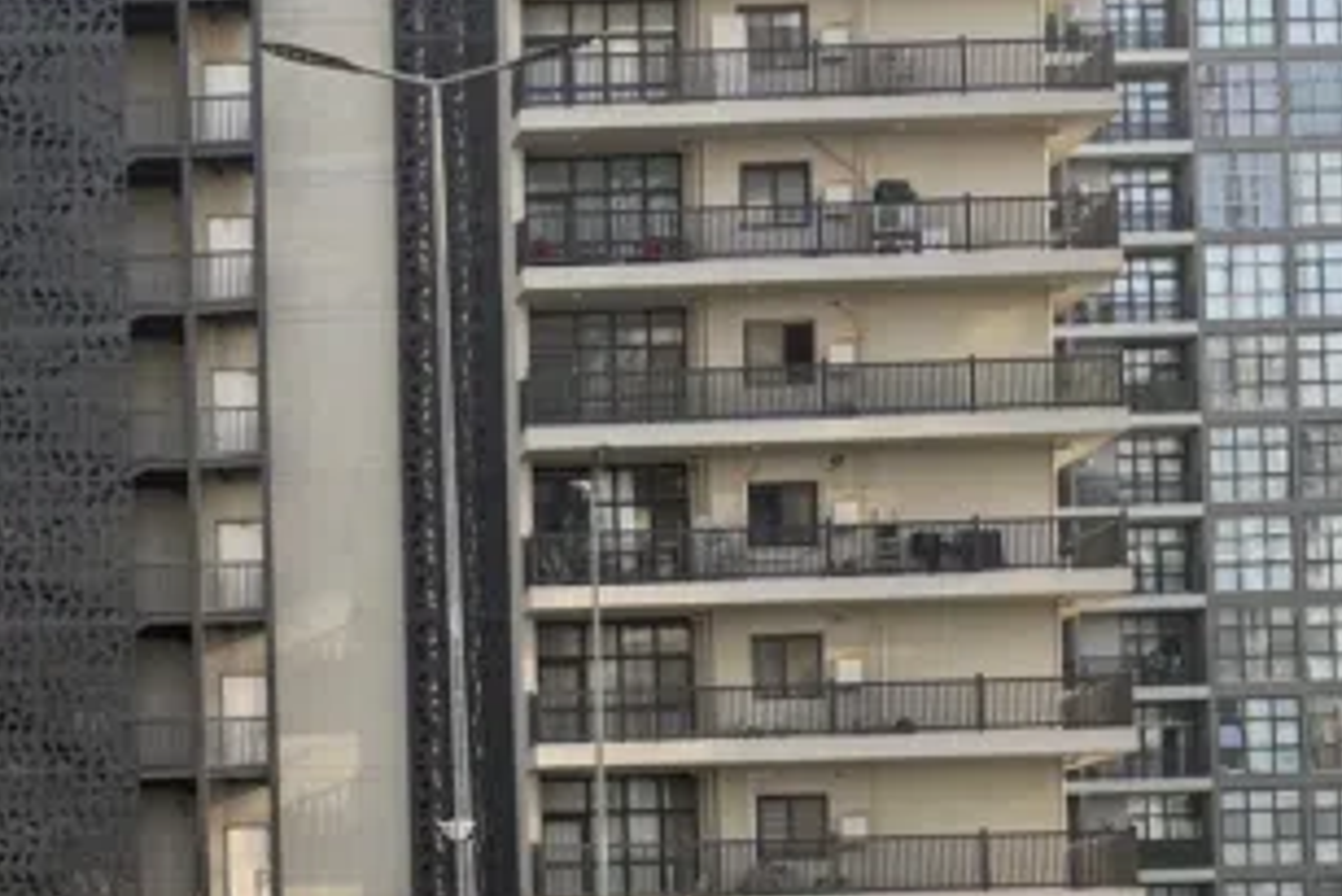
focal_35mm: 52
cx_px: -4
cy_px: 957
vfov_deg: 24.5
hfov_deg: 34.6
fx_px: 1939
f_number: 1.78
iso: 100
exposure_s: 1/1060
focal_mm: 6.76
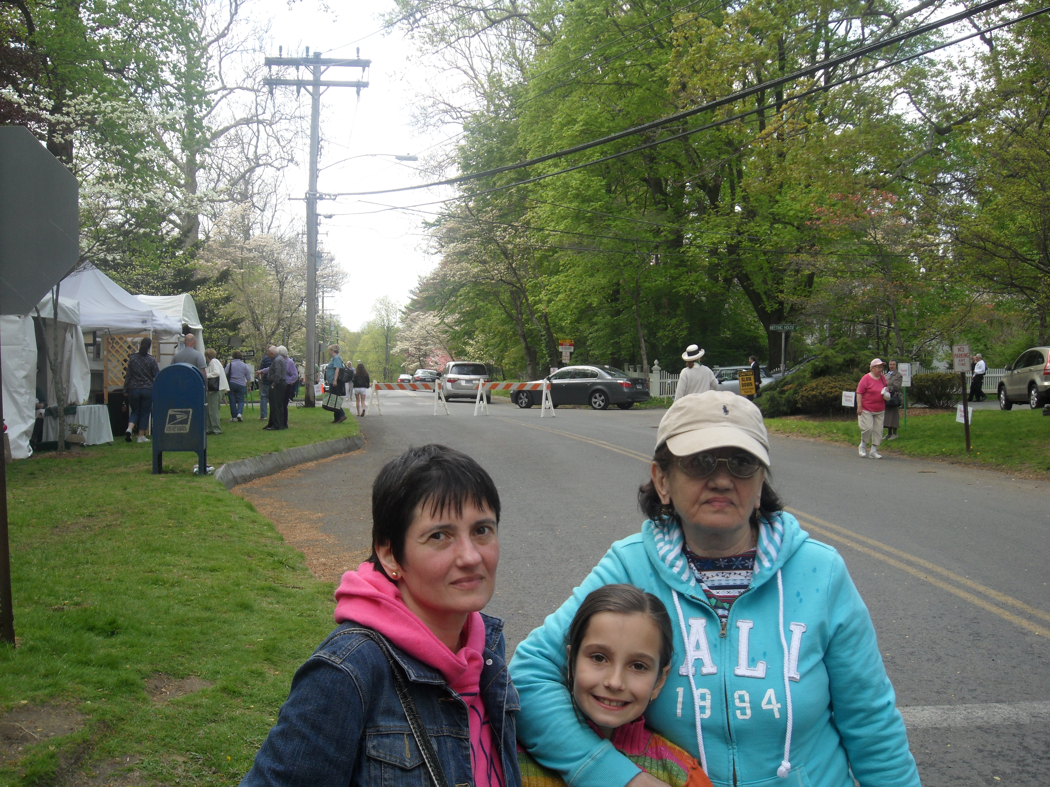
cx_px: 525
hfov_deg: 41.2
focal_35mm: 46
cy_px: 394
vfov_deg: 31.5
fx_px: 1395
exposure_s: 1/180
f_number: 4.7
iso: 80
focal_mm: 8.3
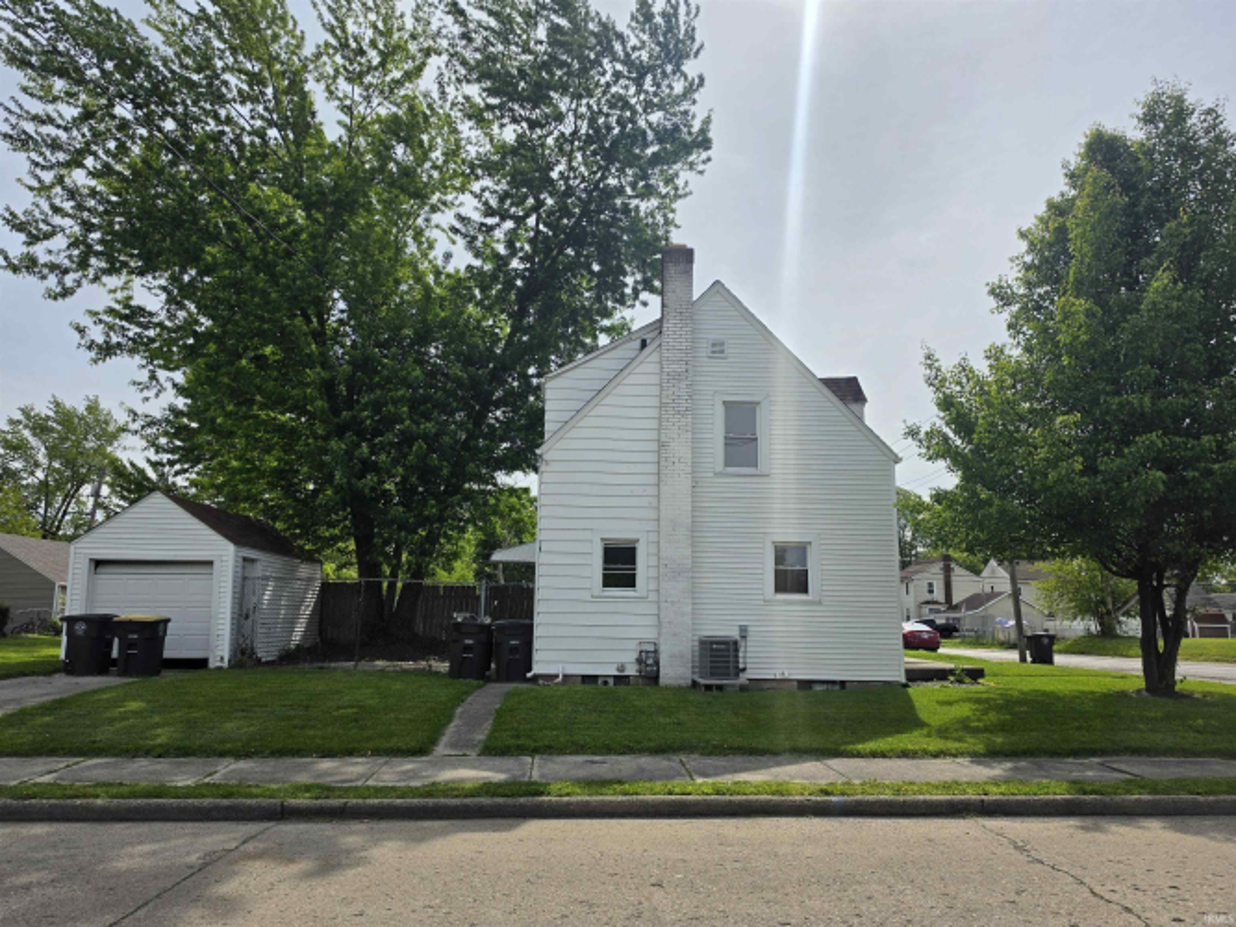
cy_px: 464
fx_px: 821
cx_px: 618
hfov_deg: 73.9
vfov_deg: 58.9
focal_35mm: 23
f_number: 1.4
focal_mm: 6.5
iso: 25
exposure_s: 1/7939
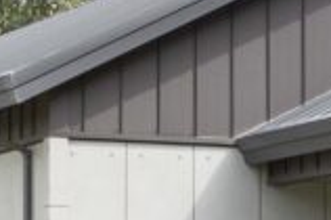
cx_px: 513
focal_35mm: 324
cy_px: 202
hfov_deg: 6.3
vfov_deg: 4.2
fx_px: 2976
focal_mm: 50
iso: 100
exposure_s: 1/80
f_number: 8
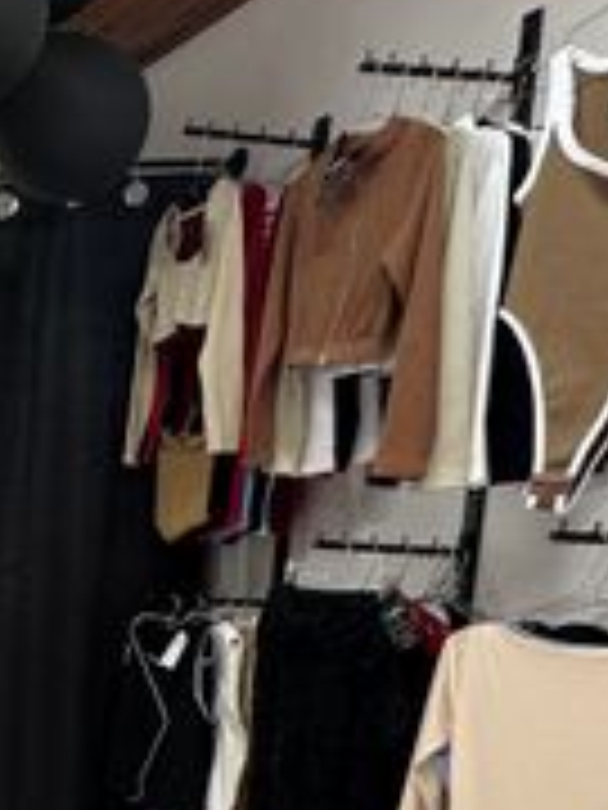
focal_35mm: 52
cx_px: -448
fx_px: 1218
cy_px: 770
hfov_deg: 20.7
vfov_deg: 34.2
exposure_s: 1/120
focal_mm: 2.22
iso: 80
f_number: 2.2
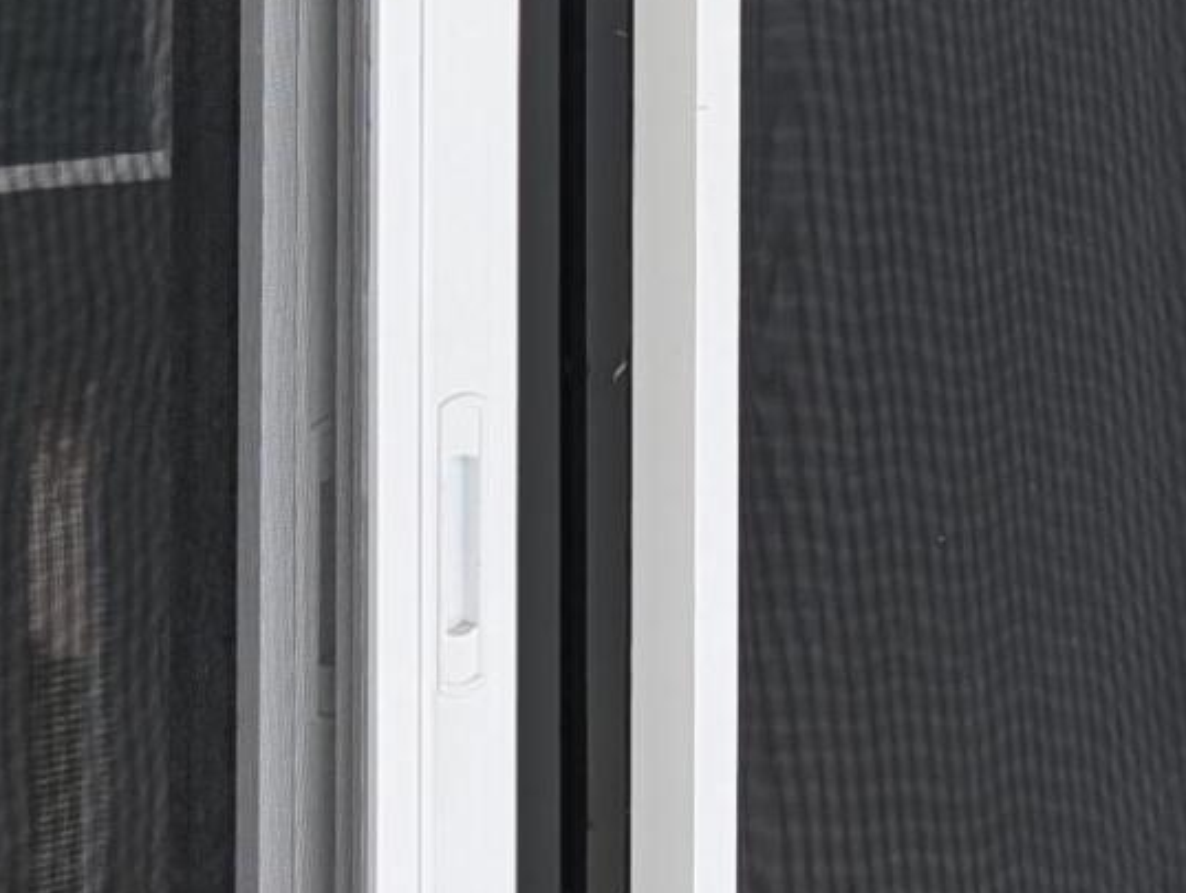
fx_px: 4391
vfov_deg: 11.3
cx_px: 34
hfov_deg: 15.1
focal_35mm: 128
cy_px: -245
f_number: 1.68
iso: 24
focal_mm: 6.9
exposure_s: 1/390
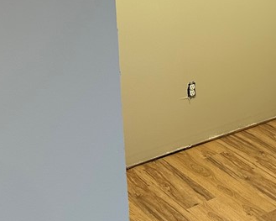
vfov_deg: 20.1
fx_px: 596
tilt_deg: -9.7
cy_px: -18
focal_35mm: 73
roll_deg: +1.7
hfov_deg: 24.8
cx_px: 278
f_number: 1.78
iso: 125
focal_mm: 6.86
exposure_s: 1/60
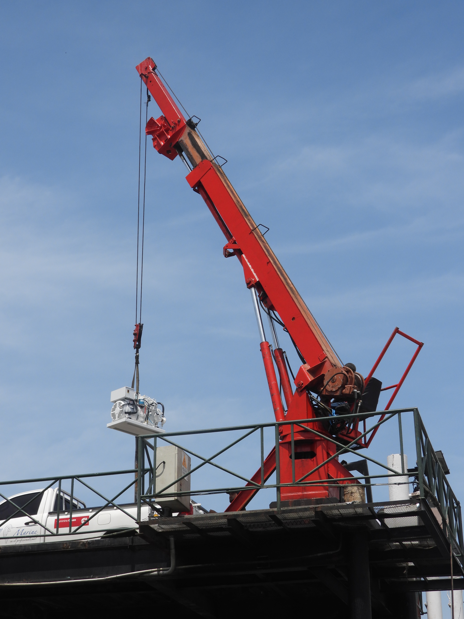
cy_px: 310
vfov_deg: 27.8
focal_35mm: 70
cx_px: 232
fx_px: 1251
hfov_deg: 21.0
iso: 100
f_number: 3.5
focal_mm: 12.6
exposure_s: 1/1600
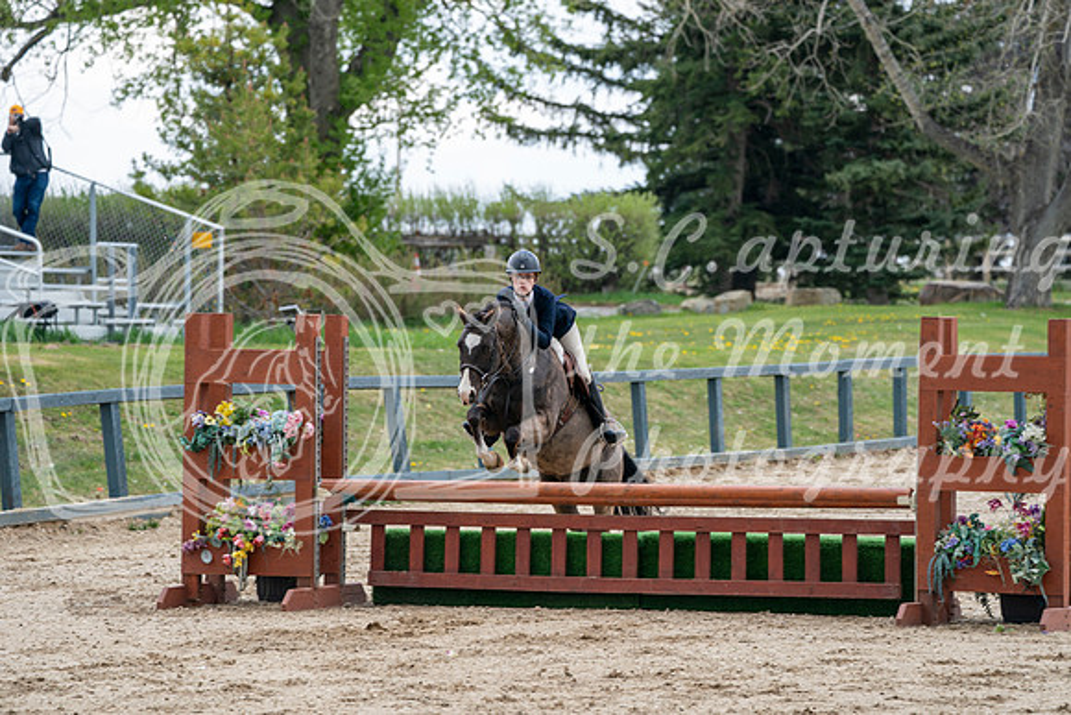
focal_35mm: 212
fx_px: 6308
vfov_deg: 6.5
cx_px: 536
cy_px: 358
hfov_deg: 9.7
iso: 200
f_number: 5.6
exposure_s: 1/250
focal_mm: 212
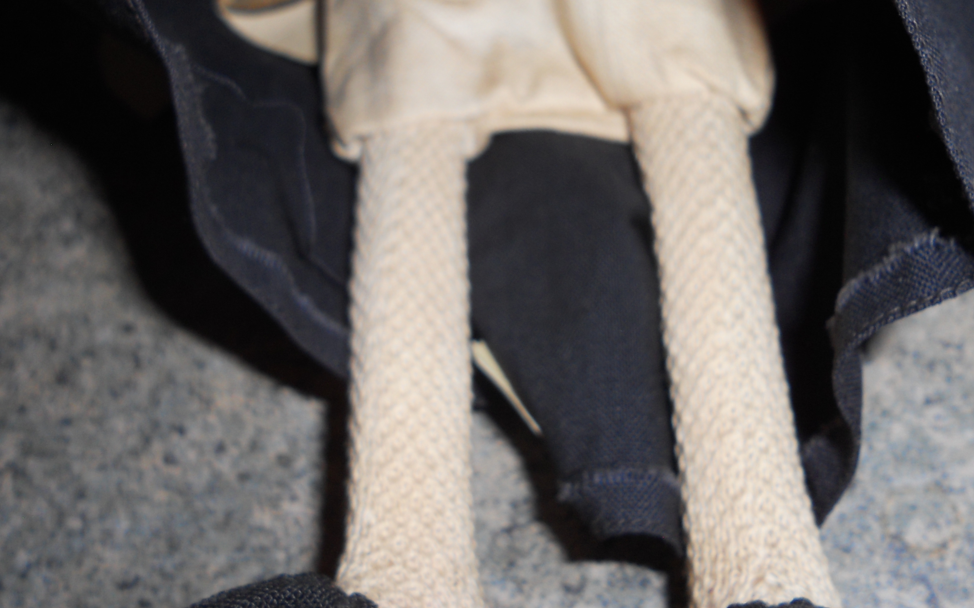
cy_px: 176
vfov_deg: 28.3
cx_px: 450
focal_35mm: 45
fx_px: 1194
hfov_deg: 44.3
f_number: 8.8
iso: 80
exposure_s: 1/25
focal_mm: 5.8
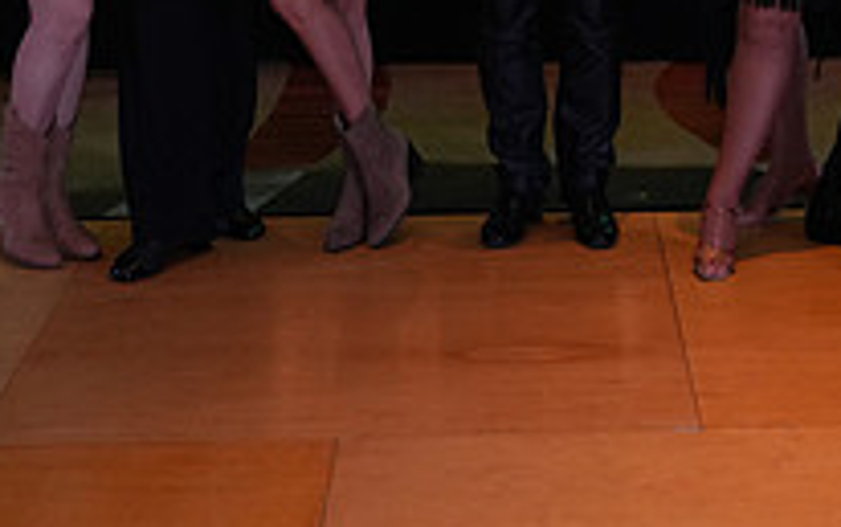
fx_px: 1972
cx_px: 551
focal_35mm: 86
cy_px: -178
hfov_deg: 24.0
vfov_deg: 14.5
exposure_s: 1/200
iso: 2000
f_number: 4
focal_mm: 30
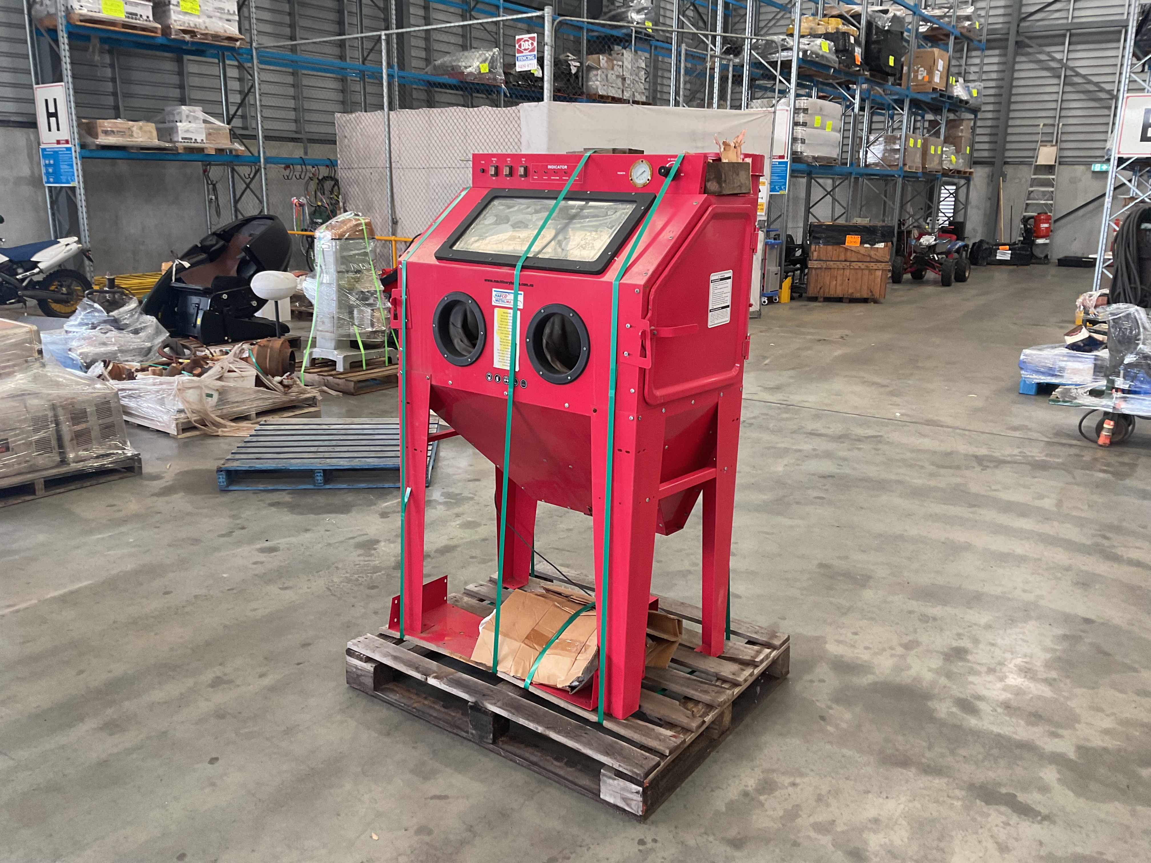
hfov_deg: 61.7
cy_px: 432
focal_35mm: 29
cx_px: 576
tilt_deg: -14.8
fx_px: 964
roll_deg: -2.8
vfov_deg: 48.2
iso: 64
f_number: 1.8
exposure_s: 1/50
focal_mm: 3
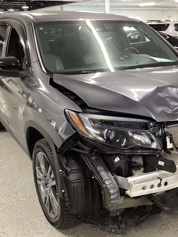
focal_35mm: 42
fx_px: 288
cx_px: 120
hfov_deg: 34.0
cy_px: 119
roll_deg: +0.7
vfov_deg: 44.8
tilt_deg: -19.5
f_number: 2.4
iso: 250
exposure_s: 1/33
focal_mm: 3.3
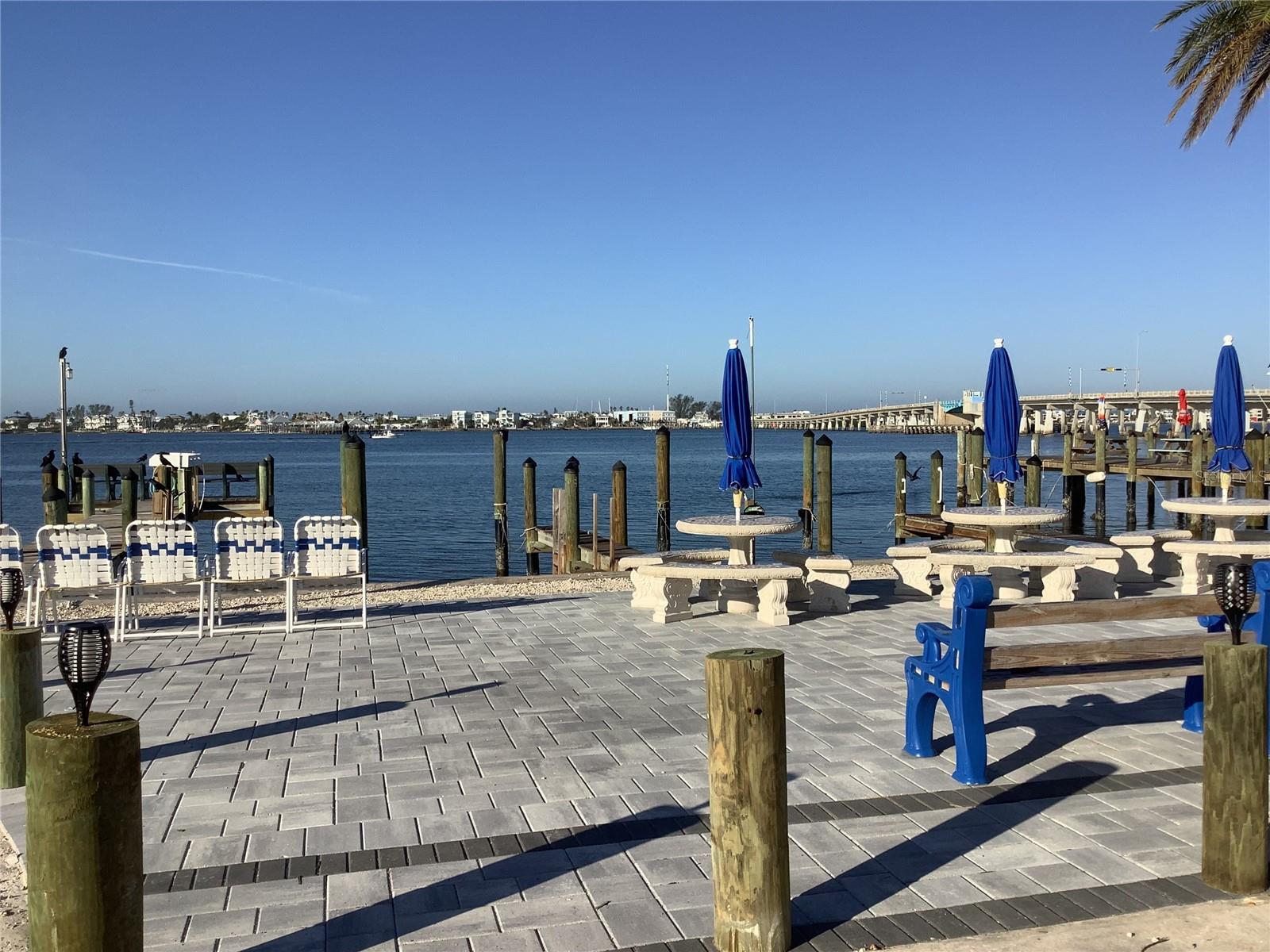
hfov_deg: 58.4
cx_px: 635
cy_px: 476
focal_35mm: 31
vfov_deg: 45.4
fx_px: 1137
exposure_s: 1/1942
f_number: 2.4
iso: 25
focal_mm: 3.3
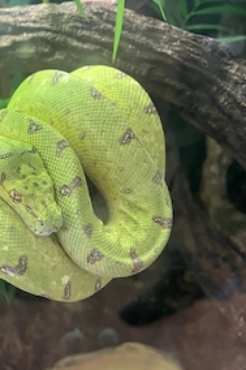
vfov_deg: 47.2
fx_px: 421
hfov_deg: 31.8
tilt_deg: -36.5
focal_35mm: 41
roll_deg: +0.2
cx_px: 53
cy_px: 219
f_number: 1.8
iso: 400
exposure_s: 1/37
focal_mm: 3.99
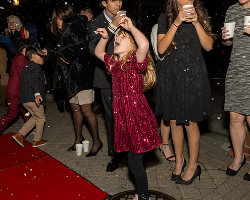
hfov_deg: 55.4
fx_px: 237
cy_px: 98
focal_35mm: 32
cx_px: 105
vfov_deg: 45.8
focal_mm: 17
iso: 500
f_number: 8
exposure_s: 1/250
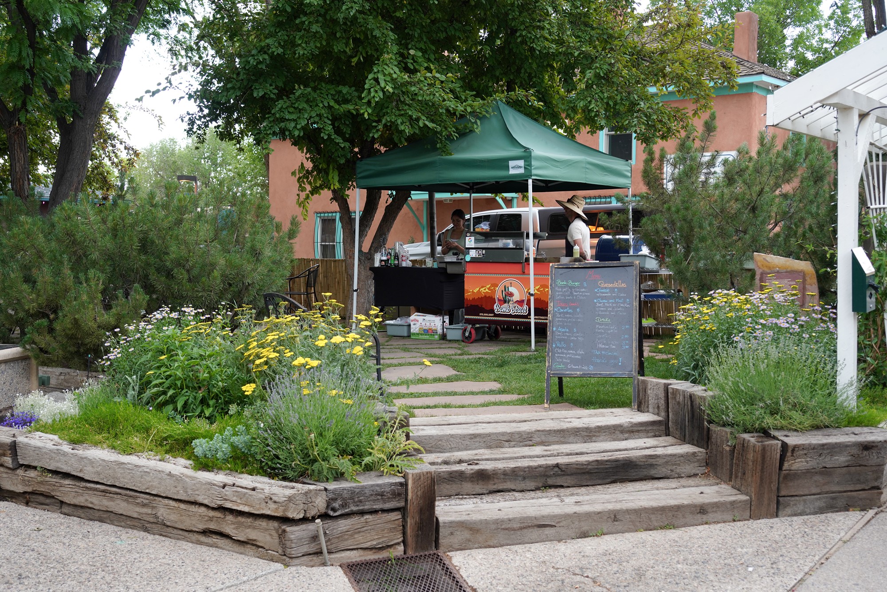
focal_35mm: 43
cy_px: 296
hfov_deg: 45.4
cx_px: 444
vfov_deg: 31.2
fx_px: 1060
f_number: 5.6
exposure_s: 1/100
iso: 400
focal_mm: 43
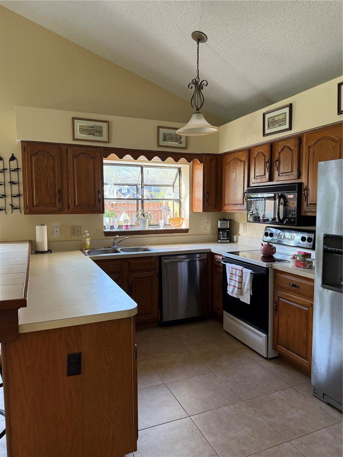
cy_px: 228
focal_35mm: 24
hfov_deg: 56.8
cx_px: 172
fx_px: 317
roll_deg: -0.7
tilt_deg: -4.4
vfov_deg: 71.6
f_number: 1.78
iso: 200
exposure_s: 1/75
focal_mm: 6.76
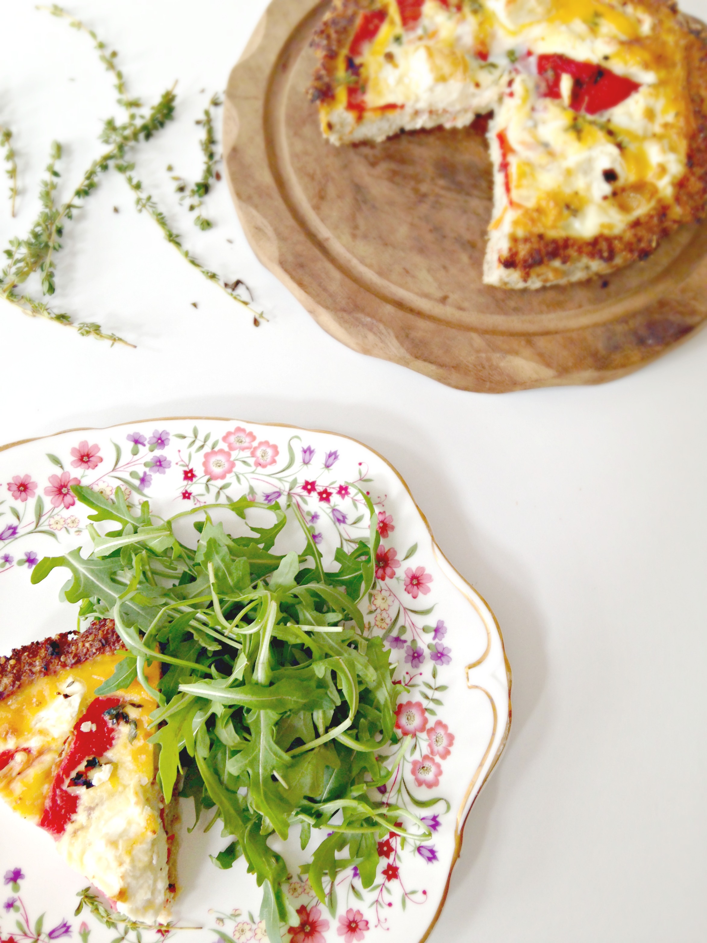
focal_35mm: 33
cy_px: 472
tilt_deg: -66.9
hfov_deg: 42.9
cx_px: 354
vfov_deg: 55.4
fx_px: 899
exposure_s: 1/24
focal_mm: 4.12
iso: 50
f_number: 2.4
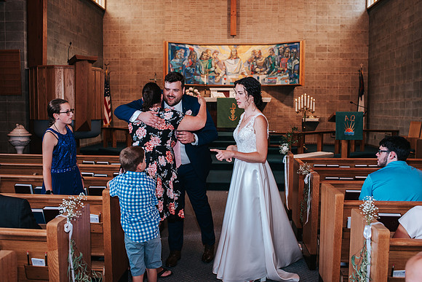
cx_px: 211
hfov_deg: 53.8
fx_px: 415
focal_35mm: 35
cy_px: 141
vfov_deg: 37.4
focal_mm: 35
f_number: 3.2
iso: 800
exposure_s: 1/125
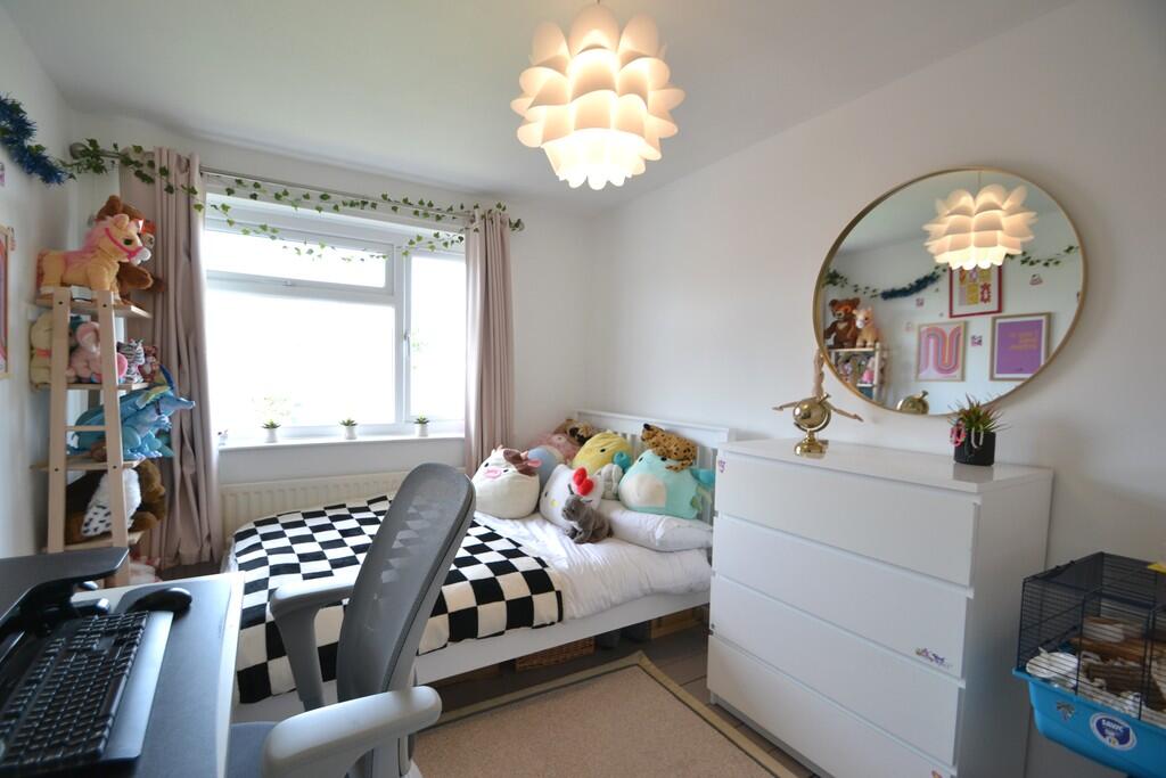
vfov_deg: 77.3
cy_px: 389
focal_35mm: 15
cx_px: 583
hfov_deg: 100.4
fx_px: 486
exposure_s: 1/125
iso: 400
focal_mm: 10
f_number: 5.6
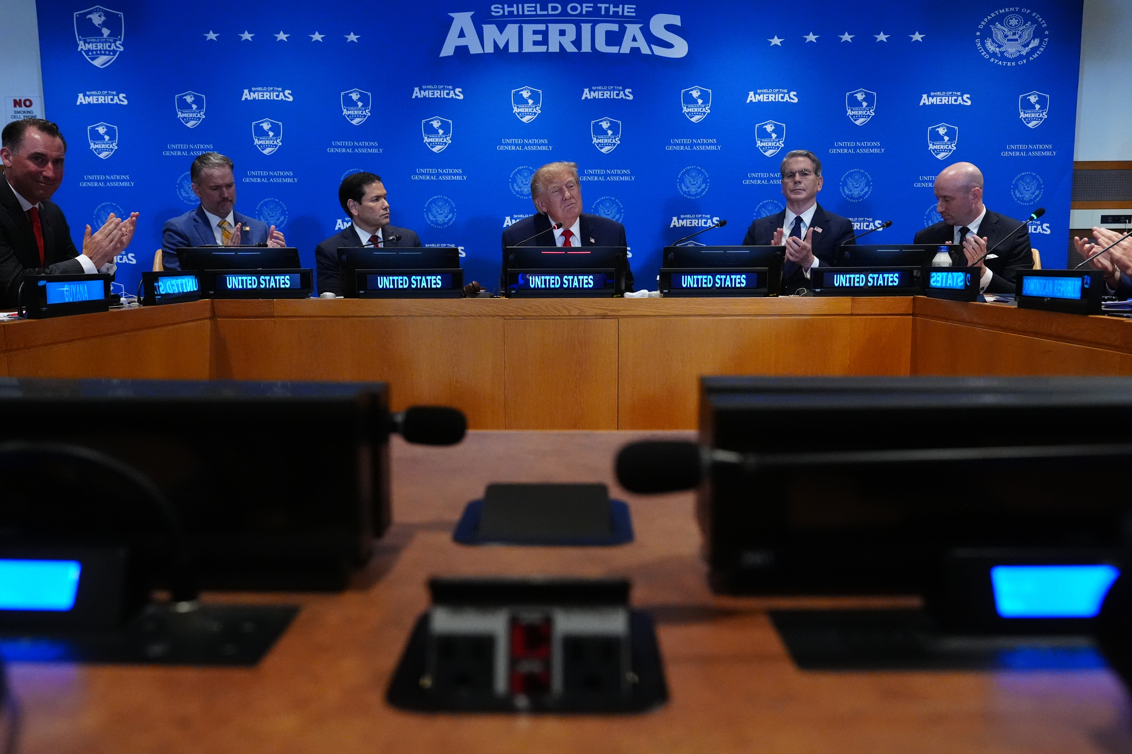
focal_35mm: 31
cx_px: 566
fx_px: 975
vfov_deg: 42.3
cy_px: 377
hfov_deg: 60.3
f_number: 5
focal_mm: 31
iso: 8000
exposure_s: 1/250
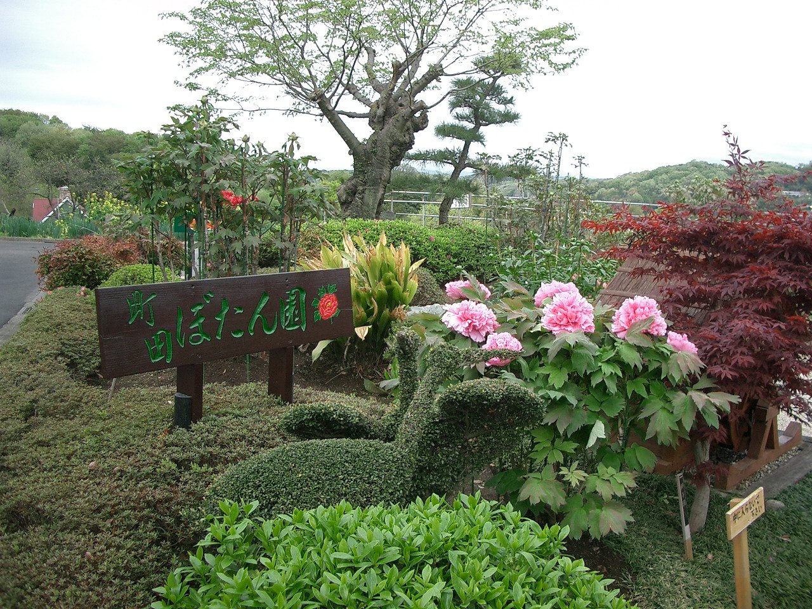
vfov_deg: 40.7
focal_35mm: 35
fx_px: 821
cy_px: 304
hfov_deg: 52.6
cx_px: 406
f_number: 2.6
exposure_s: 1/400
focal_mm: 5.8
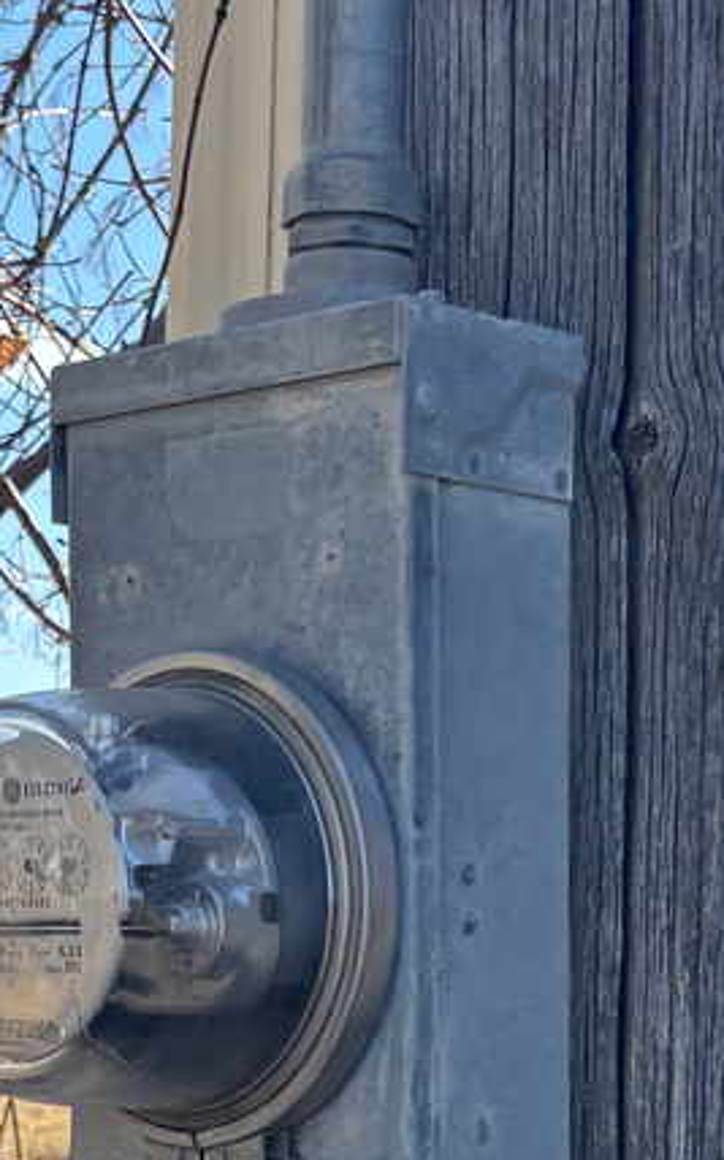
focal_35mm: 99
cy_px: 1125
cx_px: 279
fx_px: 3130
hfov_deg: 13.2
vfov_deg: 20.4
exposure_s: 1/1115
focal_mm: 5.96
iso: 50
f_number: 1.6
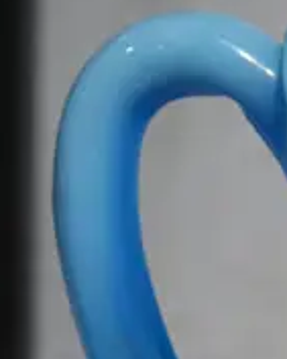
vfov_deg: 8.1
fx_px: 2535
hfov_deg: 6.3
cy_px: 328
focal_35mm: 239
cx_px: 574
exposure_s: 1/60
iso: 320
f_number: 4.6
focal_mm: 21
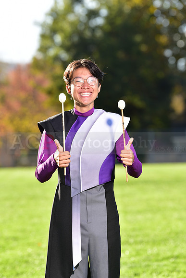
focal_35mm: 200
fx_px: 1549
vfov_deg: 10.3
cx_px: 93
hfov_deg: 6.9
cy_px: 139
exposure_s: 1/200
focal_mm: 200
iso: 80
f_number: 5
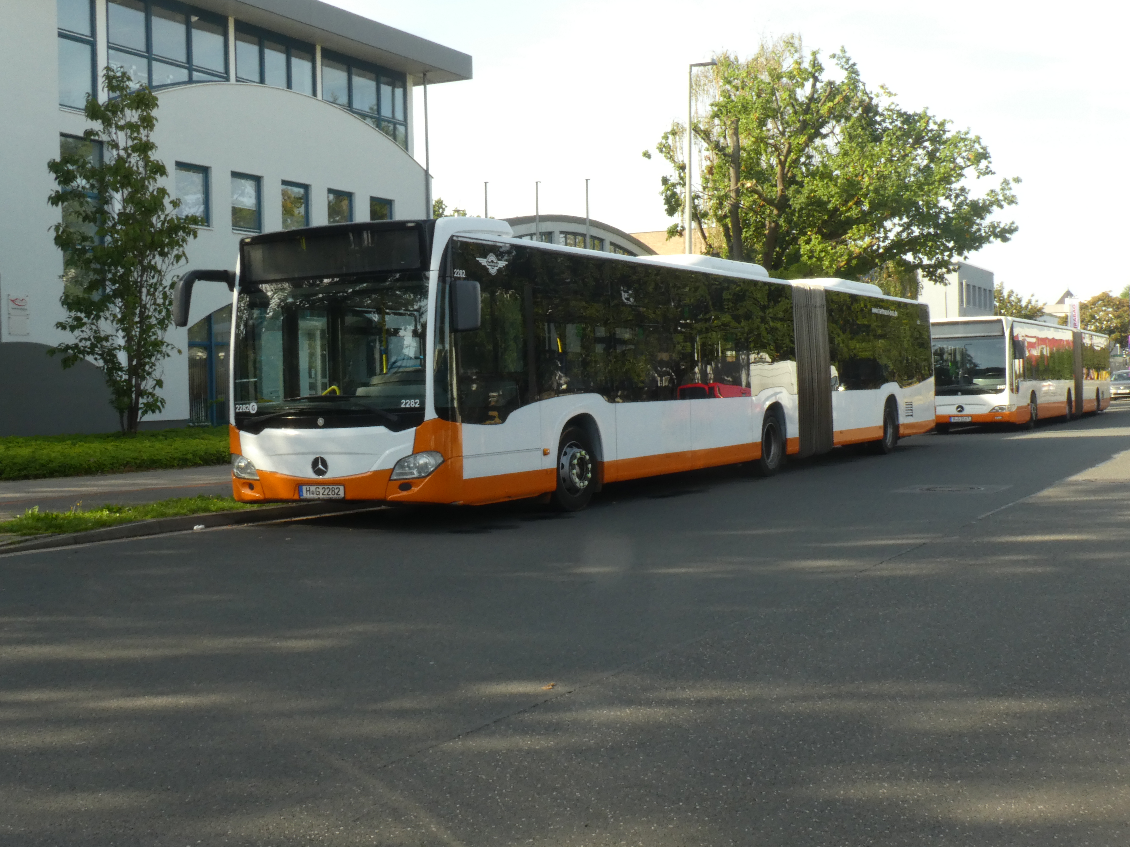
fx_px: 1436
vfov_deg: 32.9
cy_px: 424
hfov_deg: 42.9
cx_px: 565
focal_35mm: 44
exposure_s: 1/80
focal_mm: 7.8
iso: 200
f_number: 3.9
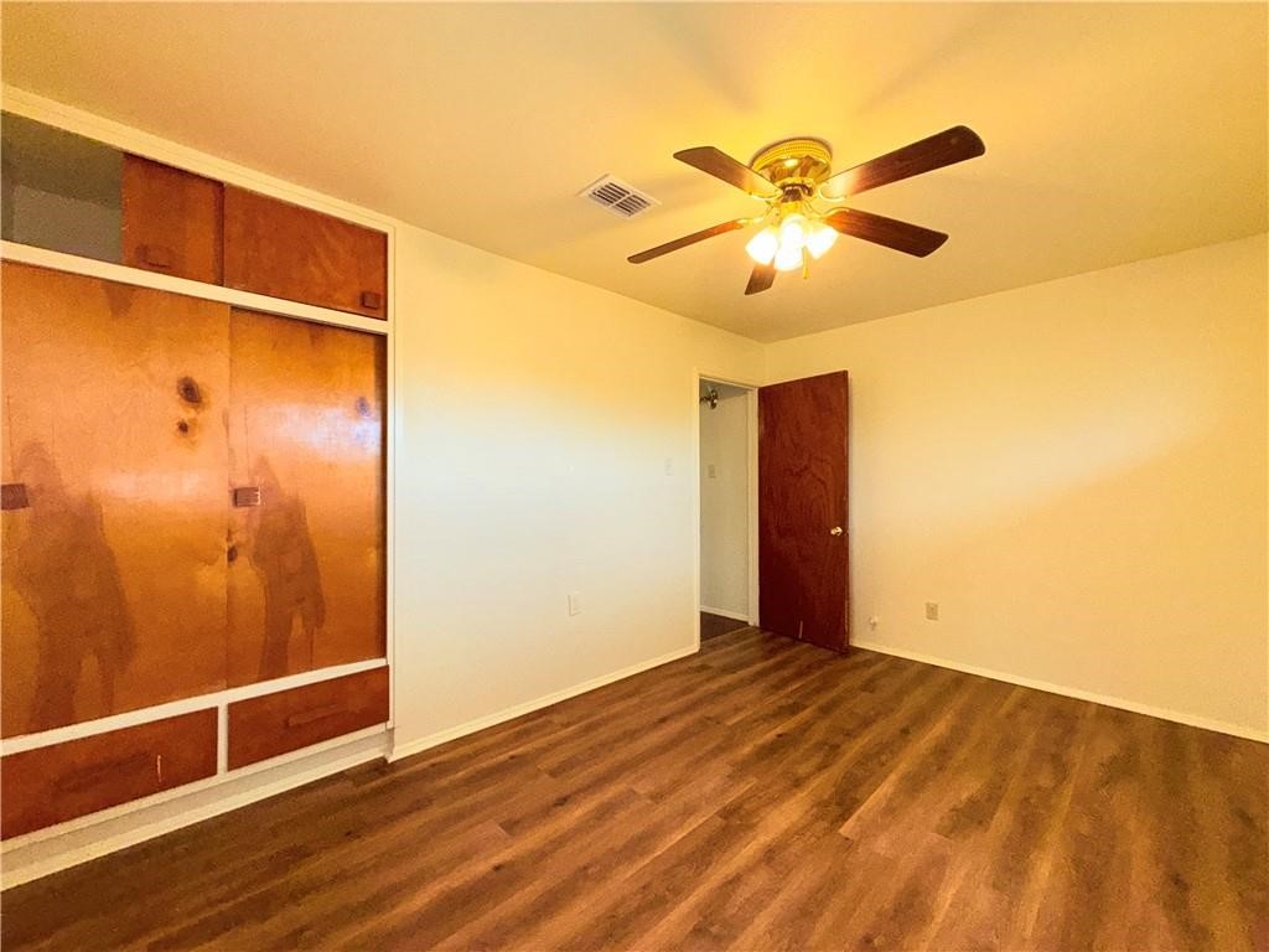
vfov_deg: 85.7
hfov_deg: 102.1
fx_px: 513
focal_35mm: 14
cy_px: 476
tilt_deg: +1.0
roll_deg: -0.7
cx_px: 634
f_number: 2.2
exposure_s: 1/120
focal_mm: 2.22
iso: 125
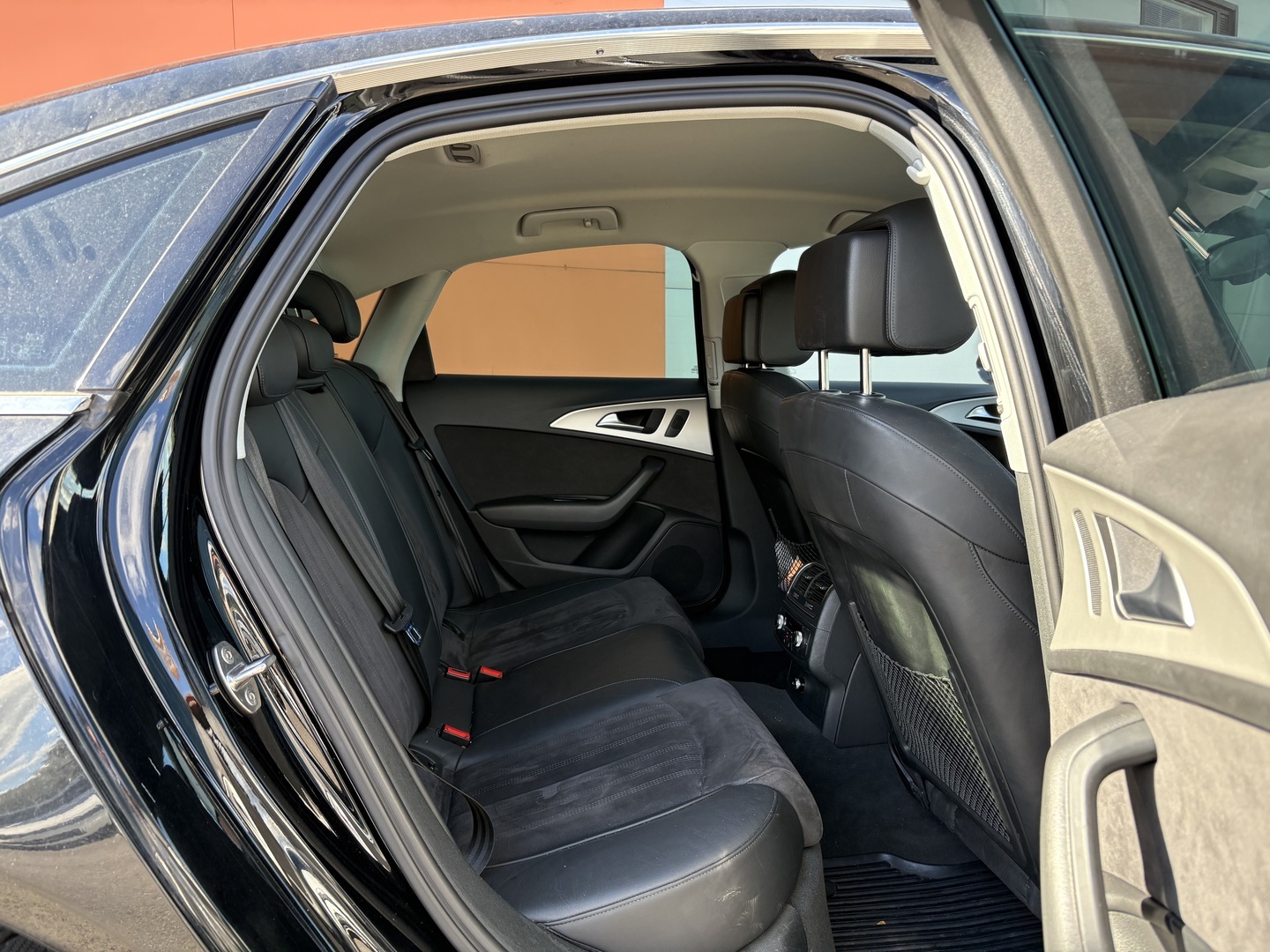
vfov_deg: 53.1
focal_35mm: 26
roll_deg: +0.9
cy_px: 476
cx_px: 635
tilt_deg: -5.7
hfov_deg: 67.3
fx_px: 954
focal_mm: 5.96
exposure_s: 1/242
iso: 100
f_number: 1.6
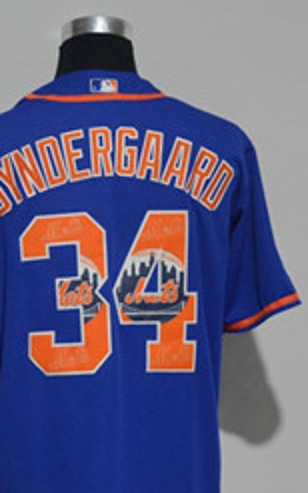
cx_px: -62
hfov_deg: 8.4
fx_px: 2079
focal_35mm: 155
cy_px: 310
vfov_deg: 13.5
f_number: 4.8
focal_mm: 50
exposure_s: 1/50
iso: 4000
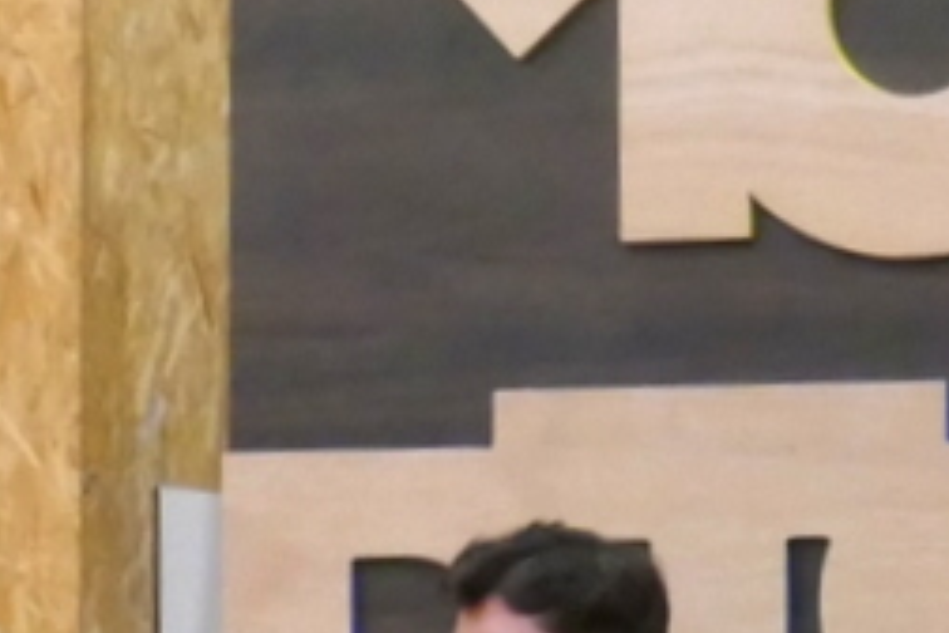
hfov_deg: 6.0
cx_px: 162
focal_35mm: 343
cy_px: 624
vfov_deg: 4.0
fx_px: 9041
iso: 1600
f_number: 4.2
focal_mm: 19.6
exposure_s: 1/60
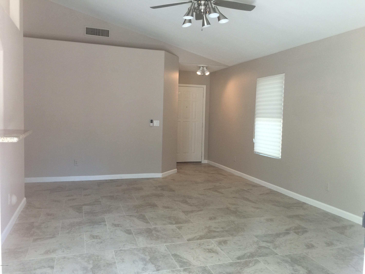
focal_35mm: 29
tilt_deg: -2.9
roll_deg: -1.8
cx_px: 182
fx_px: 306
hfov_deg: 61.7
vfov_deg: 48.2
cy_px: 137
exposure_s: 1/40
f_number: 2.2
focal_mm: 4.15
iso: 40
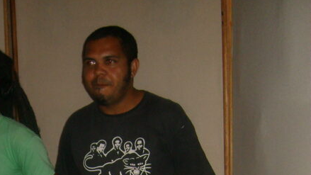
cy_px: 269
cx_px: 38
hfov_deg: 23.4
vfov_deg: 12.8
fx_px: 734
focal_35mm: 89
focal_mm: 5.8
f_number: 2.8
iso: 100
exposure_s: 1/45
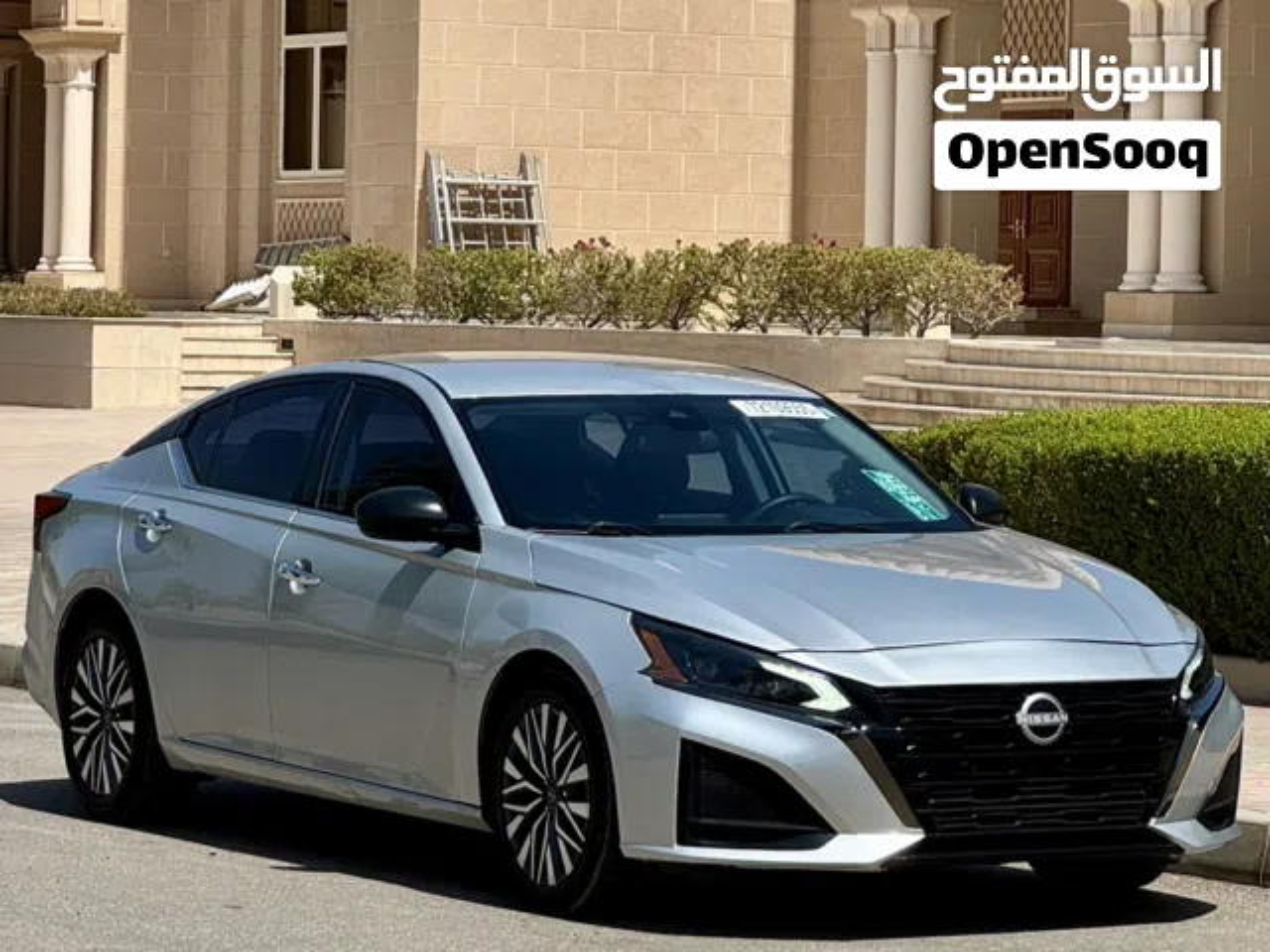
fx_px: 2825
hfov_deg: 25.3
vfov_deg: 19.1
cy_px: 476
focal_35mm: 77
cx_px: 635
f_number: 2.8
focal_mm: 9
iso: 25
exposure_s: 1/1085
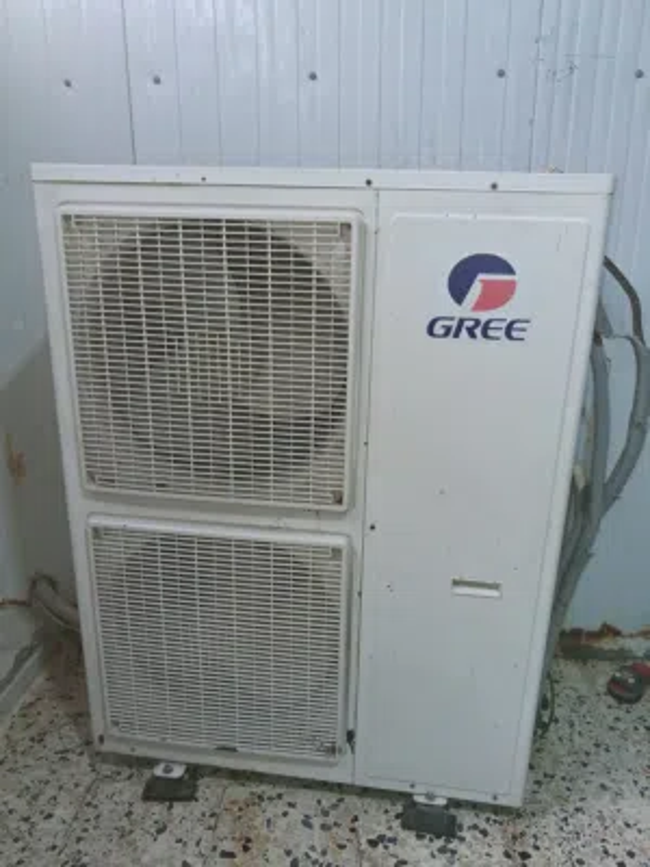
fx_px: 676
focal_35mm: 27
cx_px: 325
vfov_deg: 65.3
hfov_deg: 51.4
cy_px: 434
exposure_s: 1/50
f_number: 1.8
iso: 20
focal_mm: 4
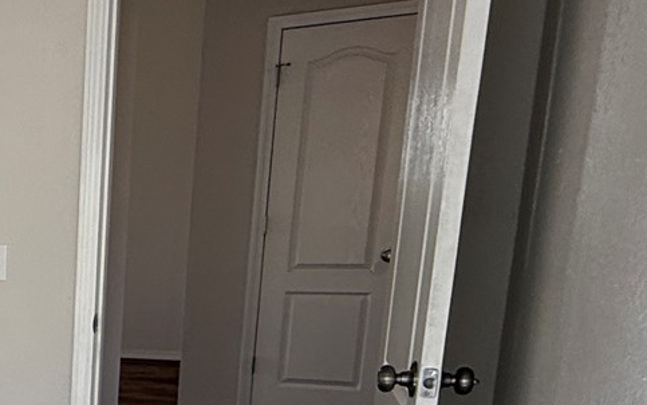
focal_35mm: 59
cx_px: -319
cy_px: 445
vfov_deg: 20.9
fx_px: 1040
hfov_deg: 25.8
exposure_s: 1/120
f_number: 2.2
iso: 80
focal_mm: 2.22
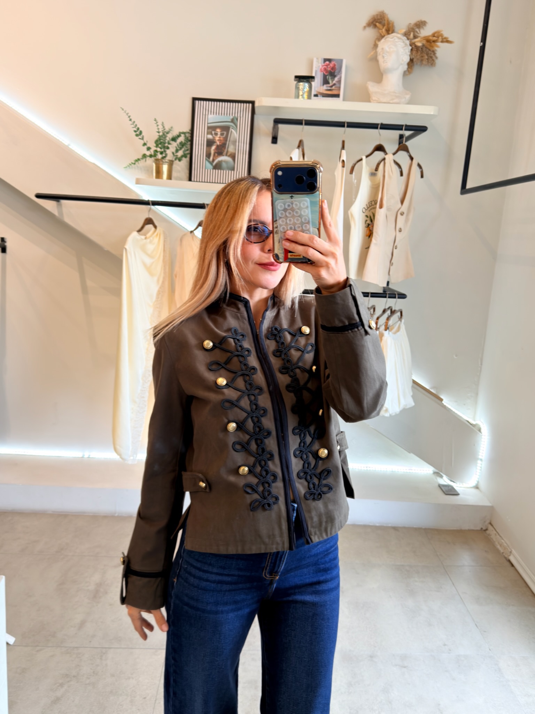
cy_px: 357
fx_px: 577
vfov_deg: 63.4
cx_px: 268
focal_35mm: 28
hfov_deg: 49.7
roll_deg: -1.4
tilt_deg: -19.5
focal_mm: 6.76
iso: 50
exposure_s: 1/60
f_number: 1.78
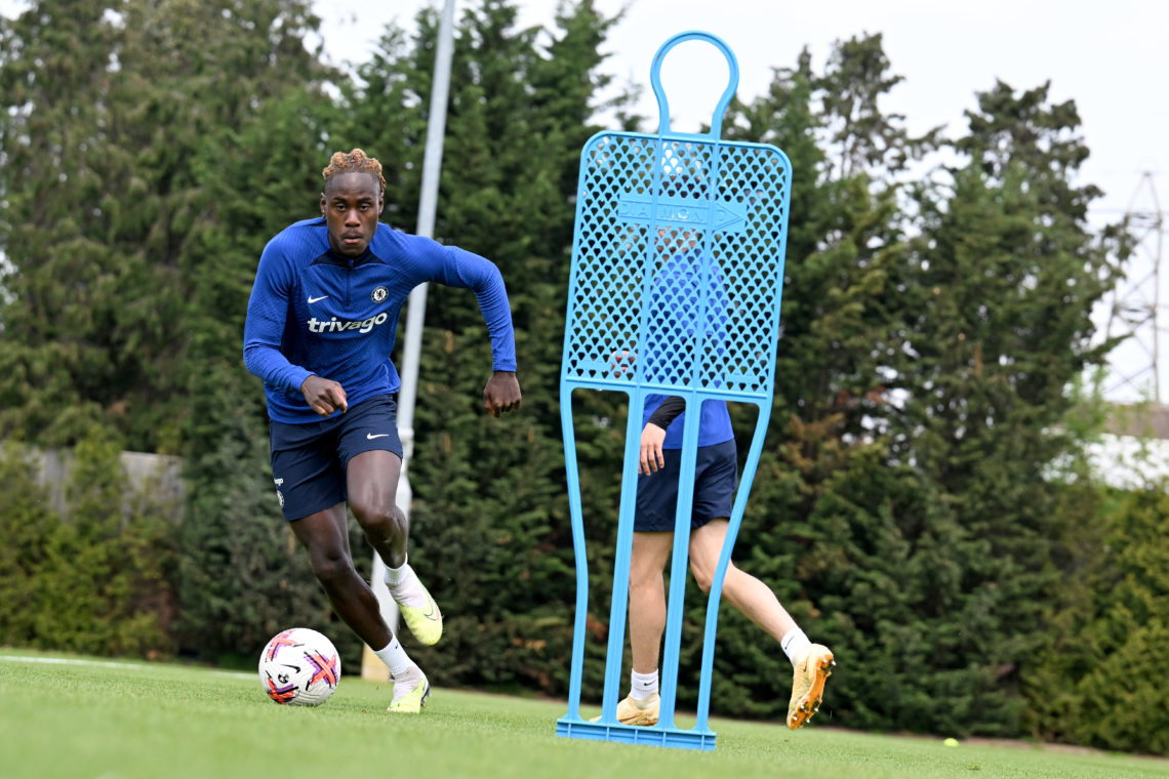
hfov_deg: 20.6
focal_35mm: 99
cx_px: 584
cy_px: 390
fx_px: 3214
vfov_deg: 13.8
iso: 500
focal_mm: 99
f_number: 4
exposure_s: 1/2000
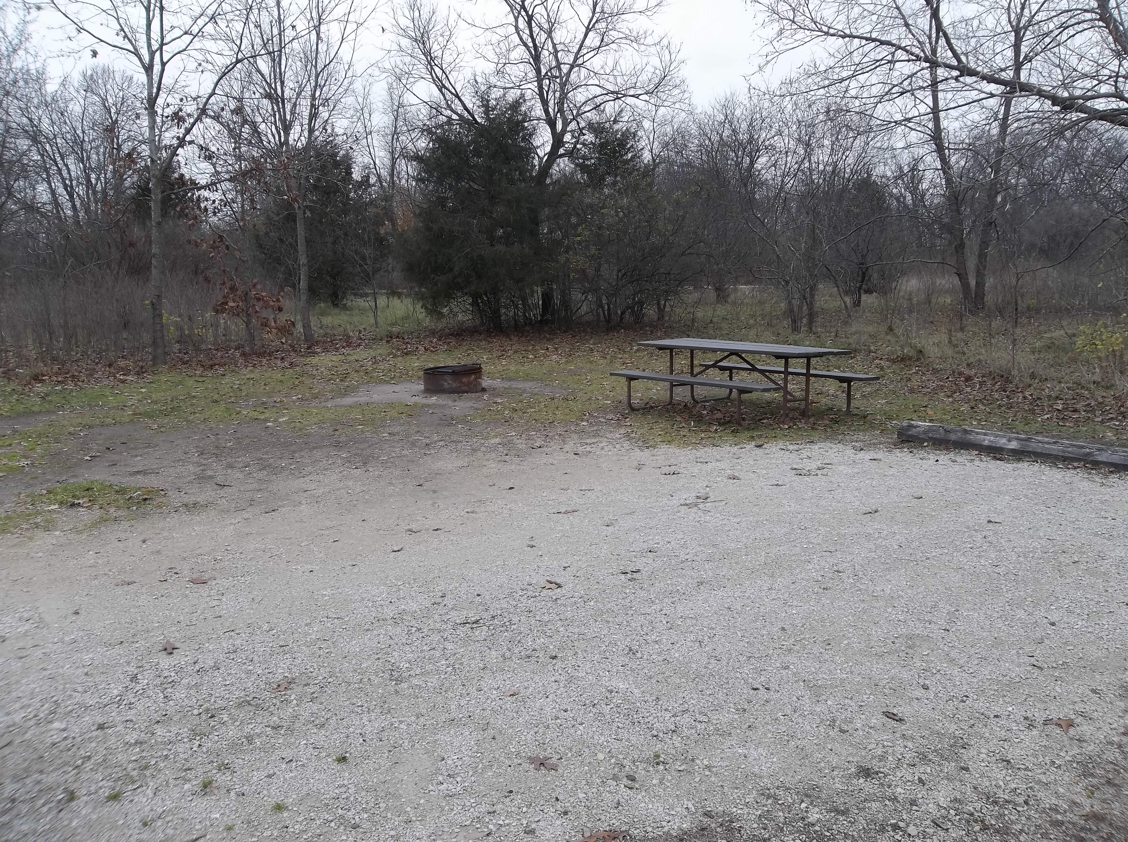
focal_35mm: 27
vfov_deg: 51.2
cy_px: 421
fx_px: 878
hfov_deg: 65.4
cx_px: 564
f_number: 3.5
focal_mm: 4.9
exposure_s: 1/160
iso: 80
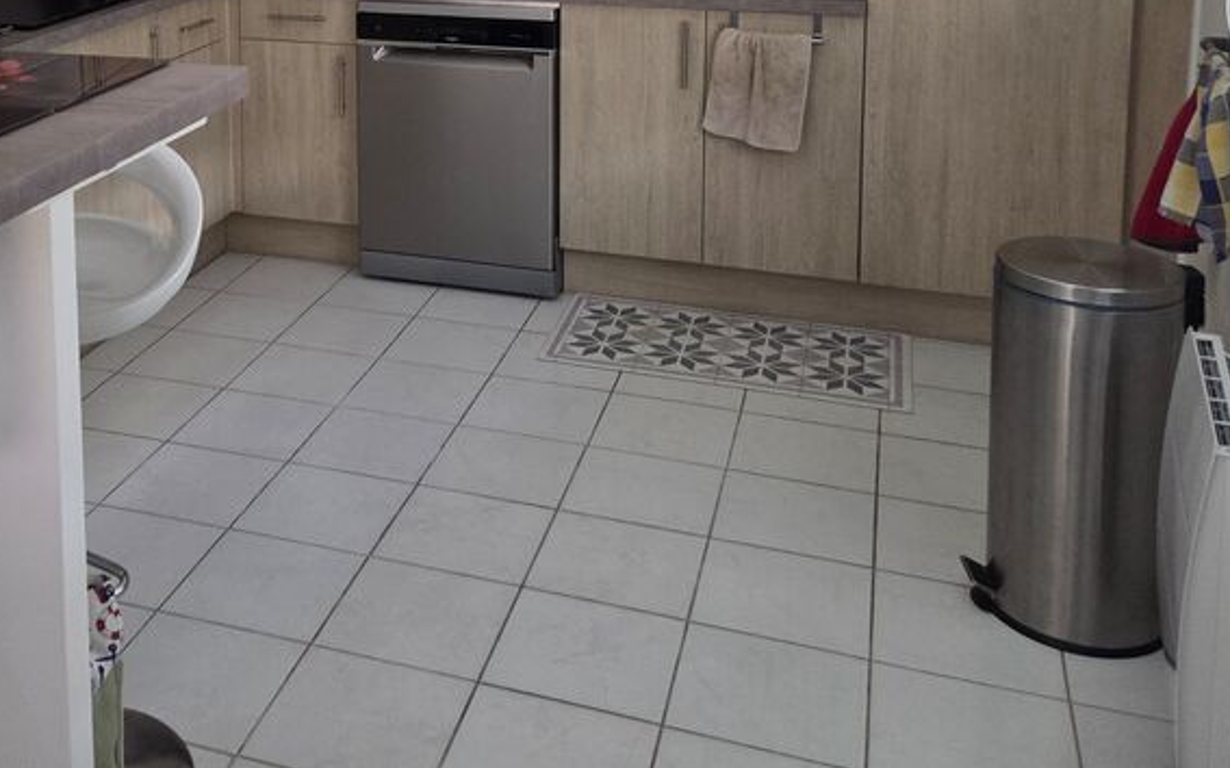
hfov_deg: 44.8
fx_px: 1441
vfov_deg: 27.7
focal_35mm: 43
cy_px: -43
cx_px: 323
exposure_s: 1/100
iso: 250
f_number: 1.8
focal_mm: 5.4
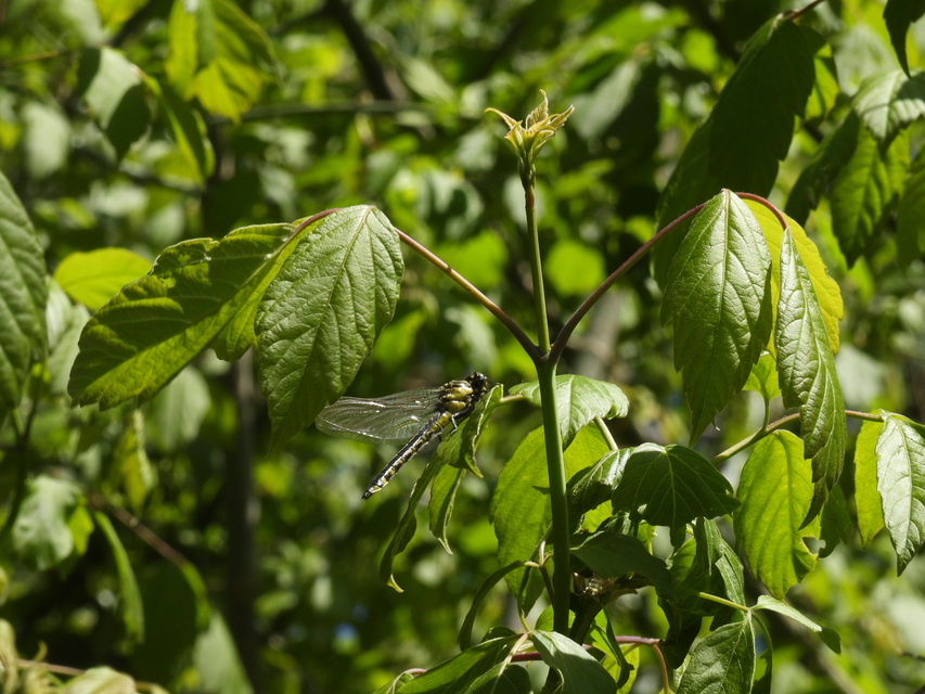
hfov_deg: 9.0
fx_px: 5880
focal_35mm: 220
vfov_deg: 6.8
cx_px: 462
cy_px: 347
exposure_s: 1/320
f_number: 6.3
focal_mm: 39.3
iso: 100
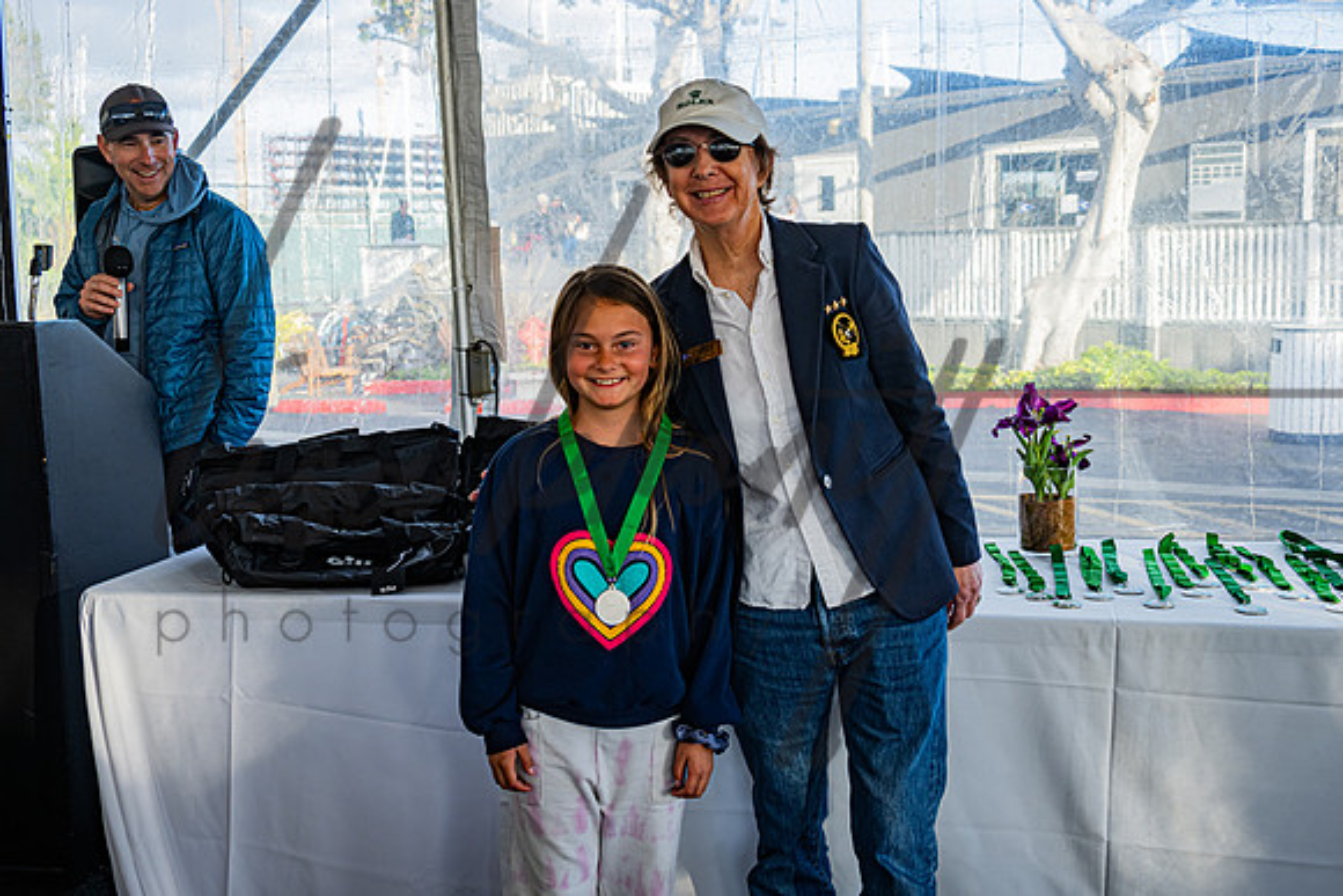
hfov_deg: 48.9
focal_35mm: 40
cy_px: 404
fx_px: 1478
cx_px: 672
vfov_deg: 33.7
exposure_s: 1/250
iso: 250
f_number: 4.8
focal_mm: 34
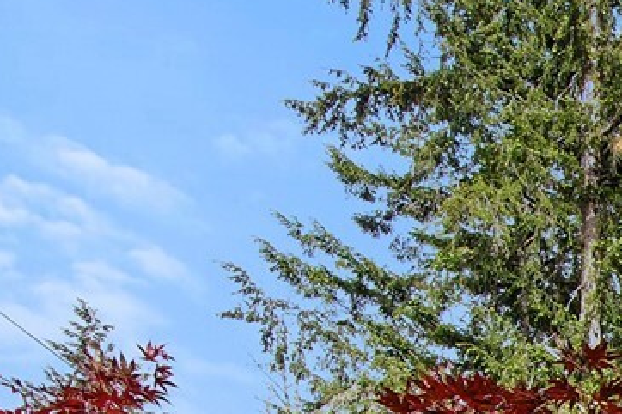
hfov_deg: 17.8
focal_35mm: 75
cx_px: 1277
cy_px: 643
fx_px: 1295
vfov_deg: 16.4
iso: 250
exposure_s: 1/125
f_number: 13
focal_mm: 16
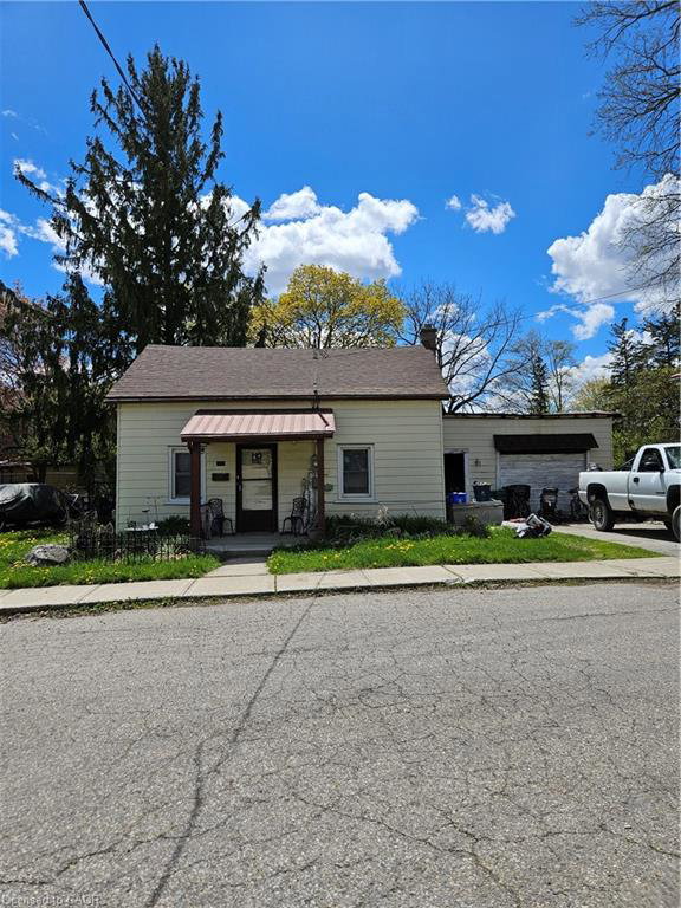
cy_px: 454
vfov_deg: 73.9
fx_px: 603
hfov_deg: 58.9
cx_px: 340
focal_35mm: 23
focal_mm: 5.4
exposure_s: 1/3109
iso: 25
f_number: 1.8
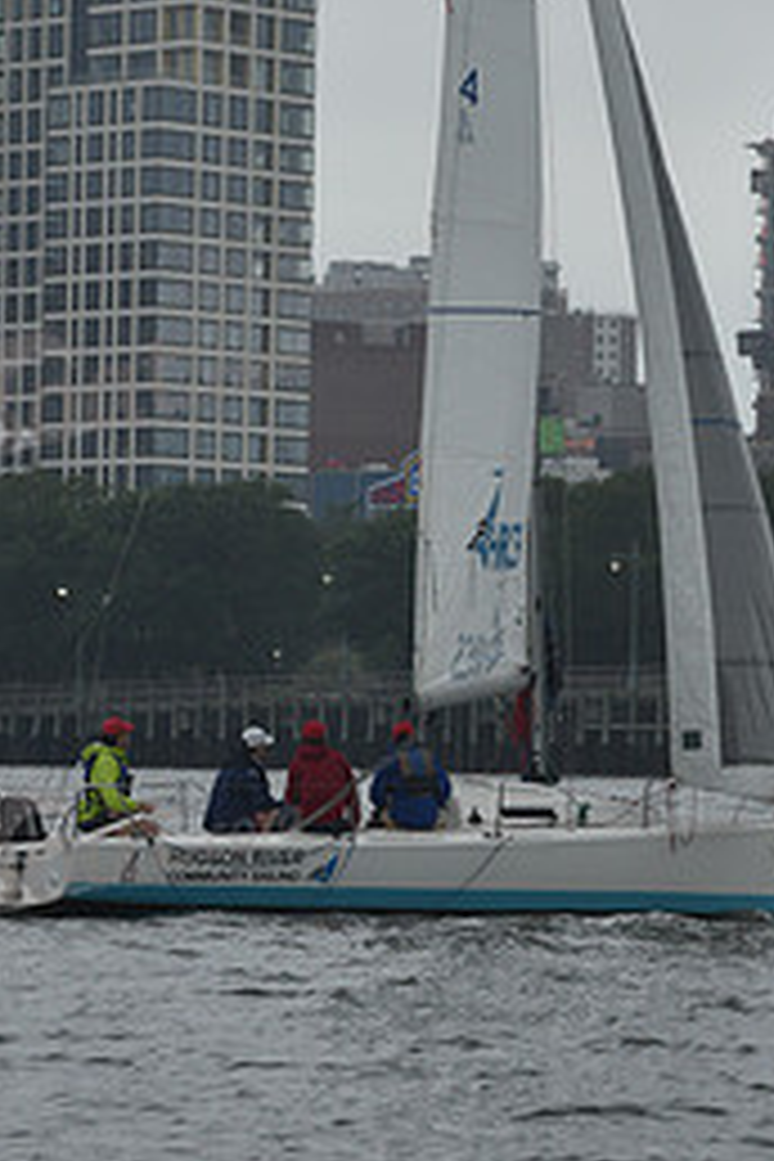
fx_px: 8707
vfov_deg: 7.6
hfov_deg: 5.1
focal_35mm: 270
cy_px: 130
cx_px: 538
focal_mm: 120
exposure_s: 1/800
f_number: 9
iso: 400
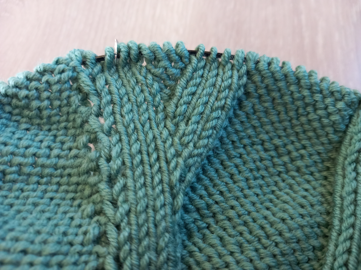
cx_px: 180
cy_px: 135
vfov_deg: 51.4
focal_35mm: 27
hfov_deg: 65.3
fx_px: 282
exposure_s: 1/50
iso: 200
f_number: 1.8
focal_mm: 4
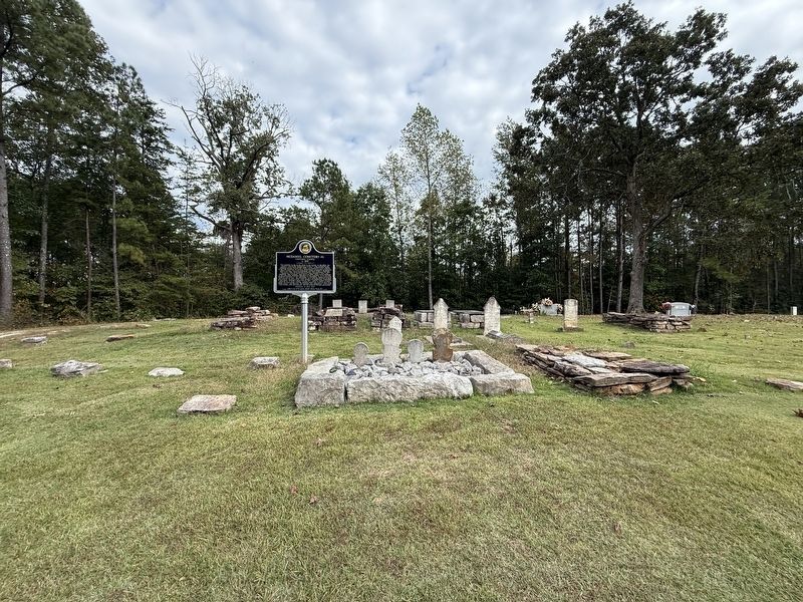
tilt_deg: +1.4
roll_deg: +0.2
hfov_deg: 102.1
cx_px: 402
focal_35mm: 14
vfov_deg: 85.7
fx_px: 325
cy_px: 301
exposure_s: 1/569
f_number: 2.2
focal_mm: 2.22
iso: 64
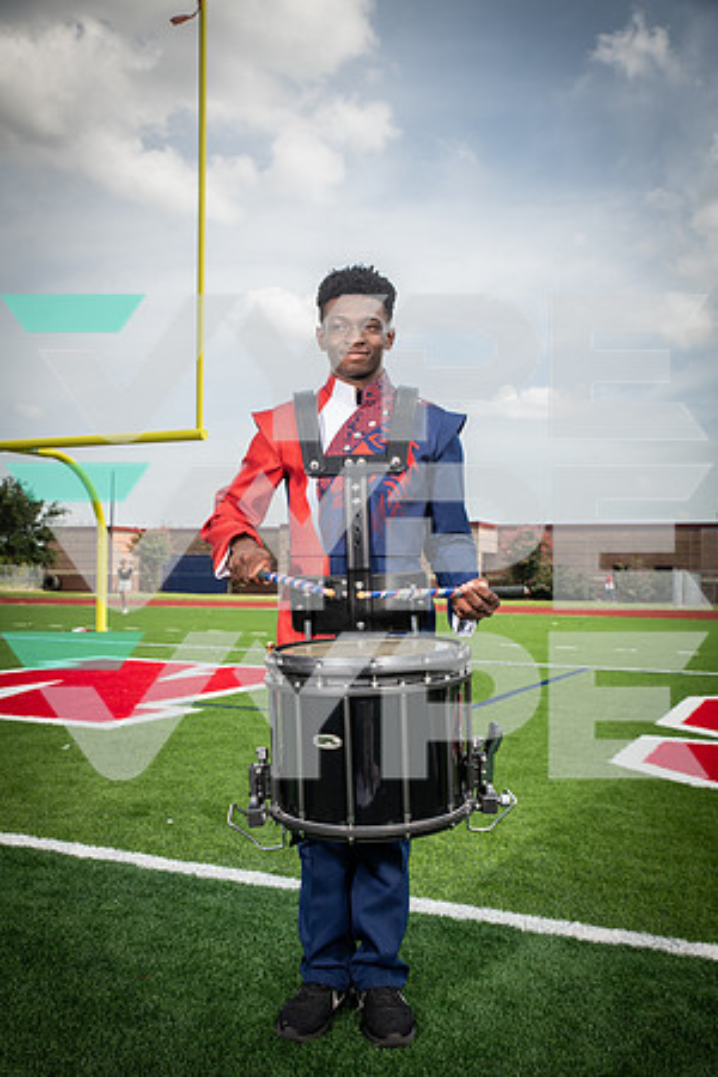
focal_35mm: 35
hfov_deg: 37.9
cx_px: 359
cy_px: 538
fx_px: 1047
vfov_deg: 54.4
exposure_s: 1/400
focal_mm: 35
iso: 125
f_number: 7.1
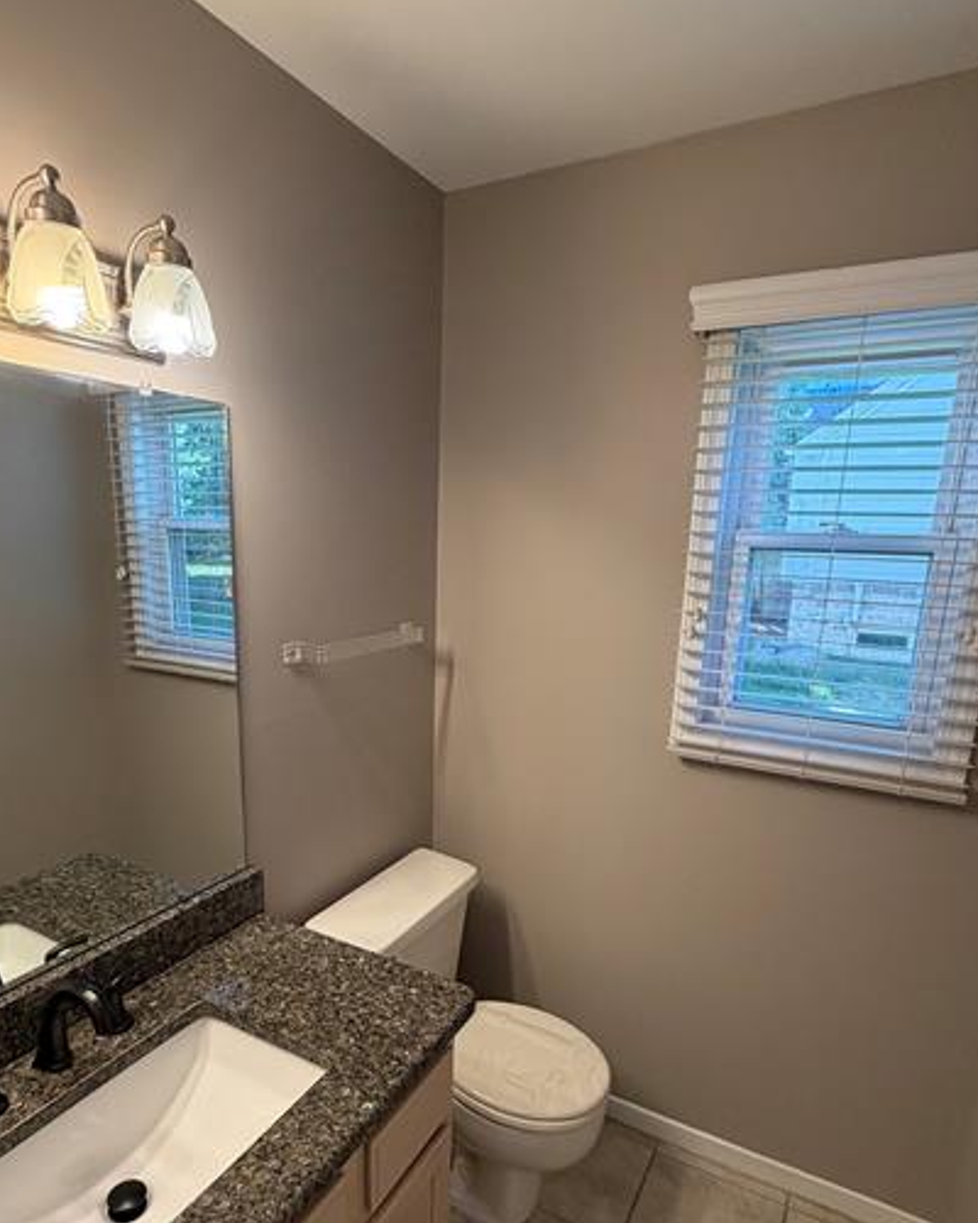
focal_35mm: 21
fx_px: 760
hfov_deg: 65.4
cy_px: 717
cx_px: 447
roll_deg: -1.7
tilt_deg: -13.0
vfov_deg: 77.0
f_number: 2.2
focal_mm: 2.22
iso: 200
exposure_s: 1/120
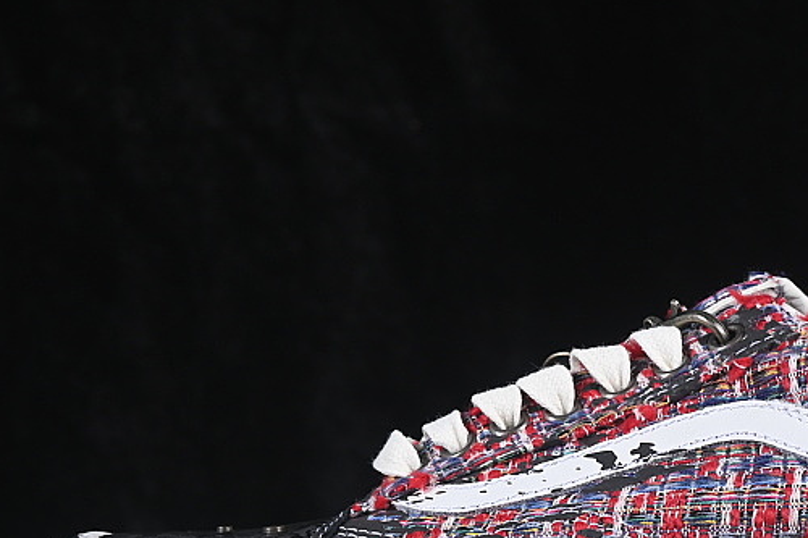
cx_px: 621
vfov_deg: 8.5
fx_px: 3635
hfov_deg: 12.6
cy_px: 354
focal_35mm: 162
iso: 160
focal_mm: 50
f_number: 8
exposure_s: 1/80
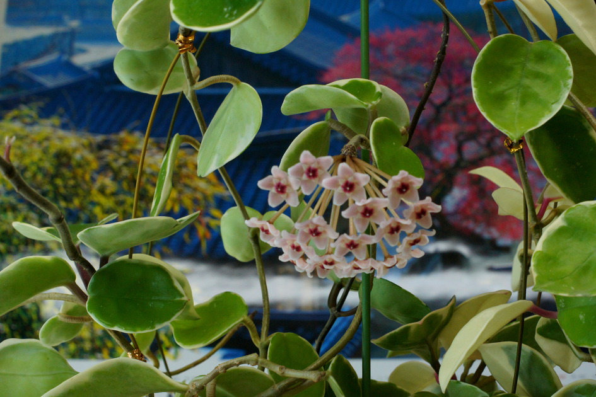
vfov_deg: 18.2
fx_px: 1242
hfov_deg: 27.0
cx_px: 298
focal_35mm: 75
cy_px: 198
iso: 1600
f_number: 10
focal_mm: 50
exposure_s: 1/60
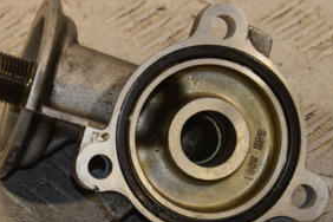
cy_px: 93
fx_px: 2507
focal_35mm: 271
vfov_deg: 5.1
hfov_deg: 7.6
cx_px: 117
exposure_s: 1/200
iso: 800
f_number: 8
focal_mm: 85
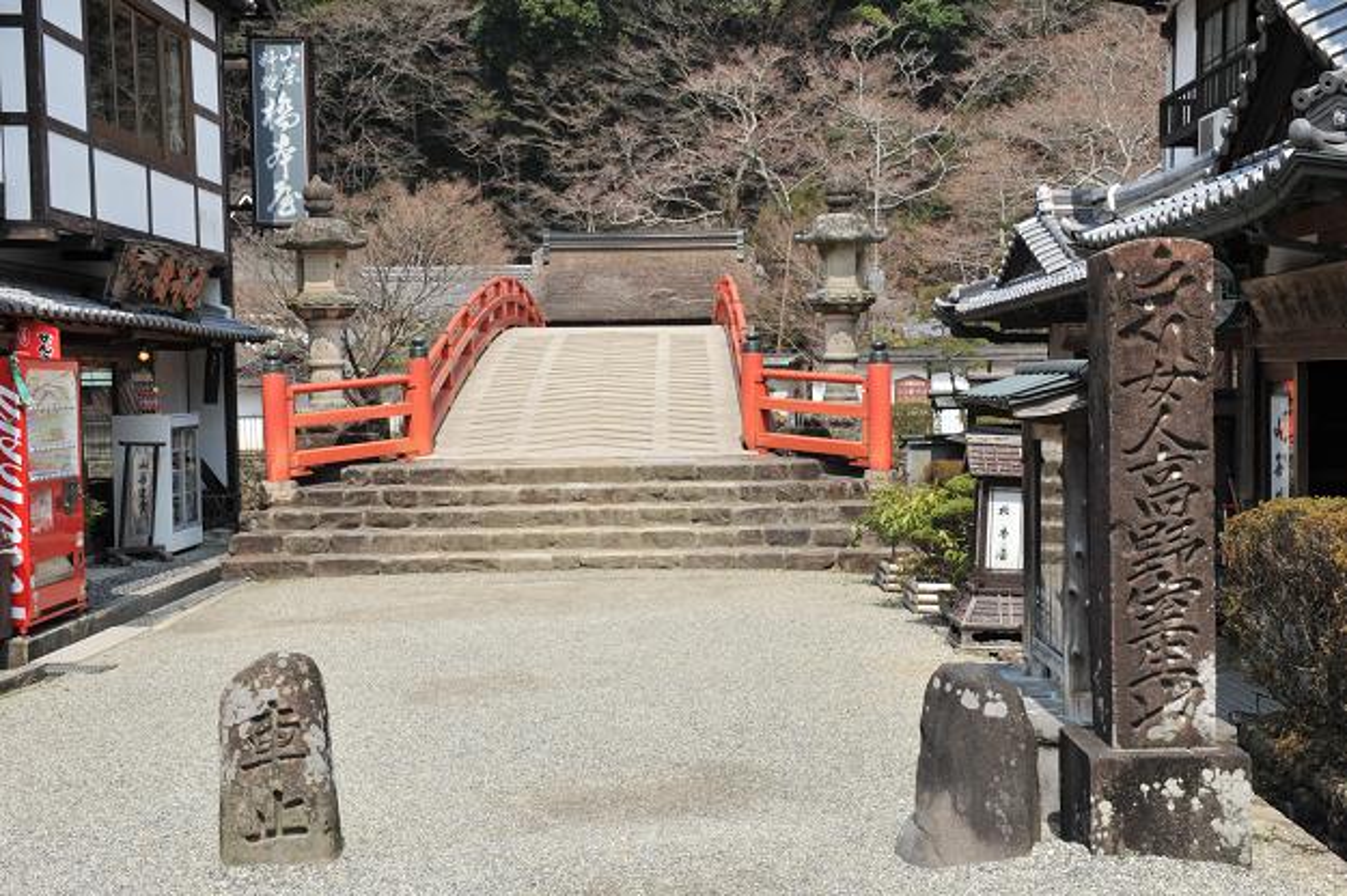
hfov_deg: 43.6
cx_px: 674
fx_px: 1683
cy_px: 448
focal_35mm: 45
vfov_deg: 29.8
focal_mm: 45
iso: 400
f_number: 13
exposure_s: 1/400
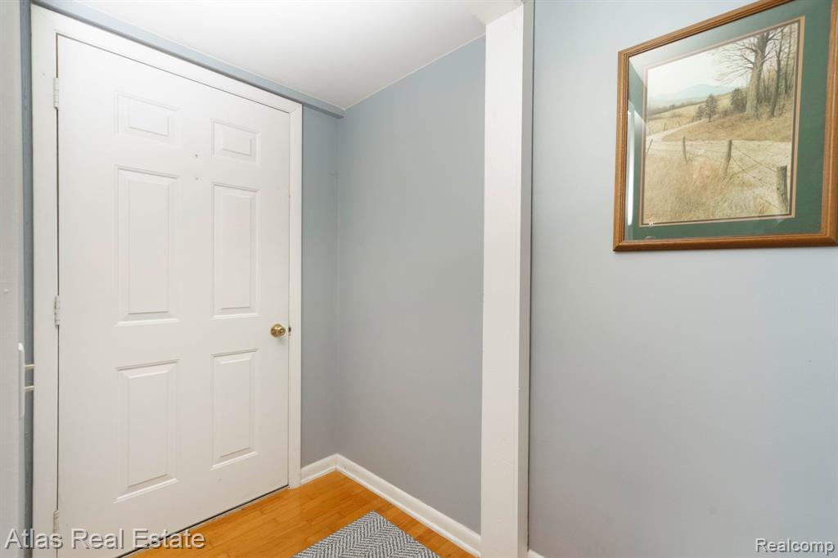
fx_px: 372
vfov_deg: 73.7
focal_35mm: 16
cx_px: 419
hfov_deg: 96.8
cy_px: 279
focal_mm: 16
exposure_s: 1/160
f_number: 7.1
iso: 1000
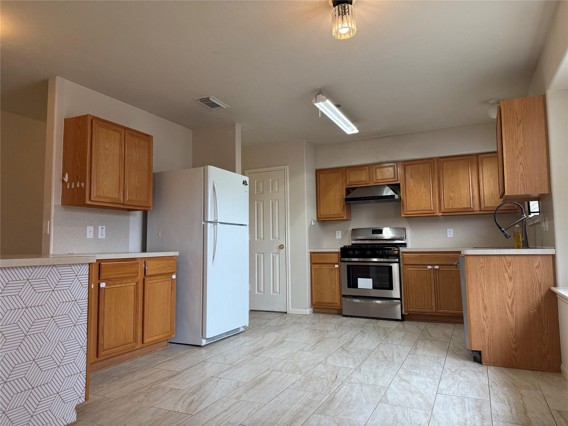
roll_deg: +1.9
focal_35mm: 24
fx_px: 394
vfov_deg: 56.8
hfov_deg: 71.6
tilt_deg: +4.9
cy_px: 213
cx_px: 284
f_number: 1.78
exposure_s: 1/240
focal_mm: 6.76
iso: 200
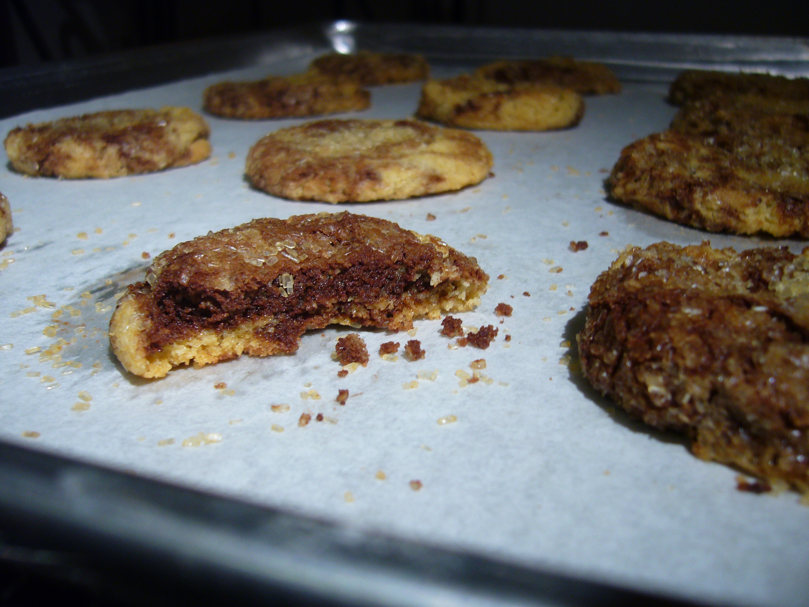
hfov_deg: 52.6
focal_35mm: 35
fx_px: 818
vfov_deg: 40.7
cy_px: 304
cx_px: 404
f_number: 2.8
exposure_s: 1/15
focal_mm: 5.8
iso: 100
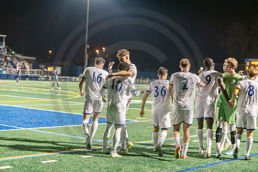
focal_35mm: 70
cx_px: 129
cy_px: 86
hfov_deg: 28.8
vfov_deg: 19.5
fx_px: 502
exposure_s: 1/250
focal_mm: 70
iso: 2500
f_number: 3.2
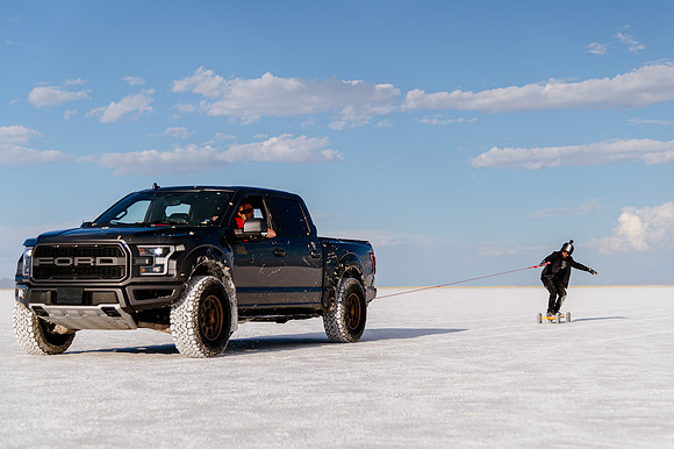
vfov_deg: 20.3
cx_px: 383
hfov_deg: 30.1
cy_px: 224
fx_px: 1252
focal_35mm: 67
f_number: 4
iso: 200
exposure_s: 1/6400
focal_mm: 58
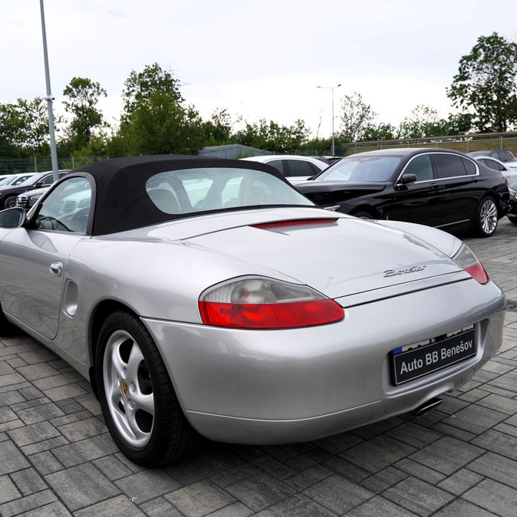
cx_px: 243
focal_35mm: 31
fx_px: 524
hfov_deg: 52.5
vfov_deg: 52.5
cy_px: 257
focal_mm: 24
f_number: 6.3
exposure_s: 1/160
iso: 100
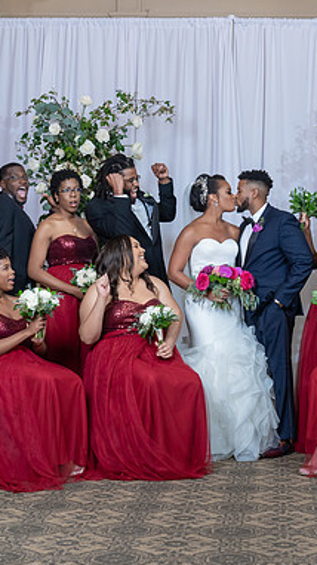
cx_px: 251
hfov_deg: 16.6
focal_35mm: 72
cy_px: 287
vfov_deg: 29.4
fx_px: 1077
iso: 2000
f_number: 5.6
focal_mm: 44
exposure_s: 1/200
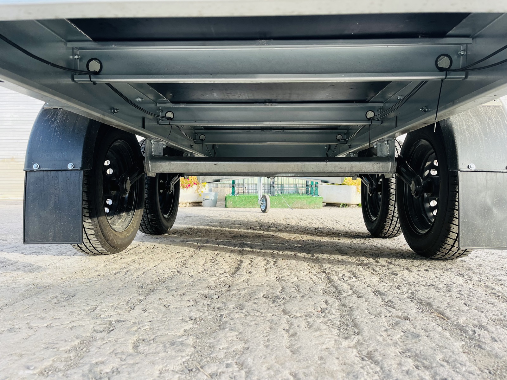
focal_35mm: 26
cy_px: 190
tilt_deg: -0.4
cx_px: 254
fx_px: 381
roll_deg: +0.0
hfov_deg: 67.3
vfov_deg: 53.1
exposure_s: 1/271
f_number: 1.6
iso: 40
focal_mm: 5.1
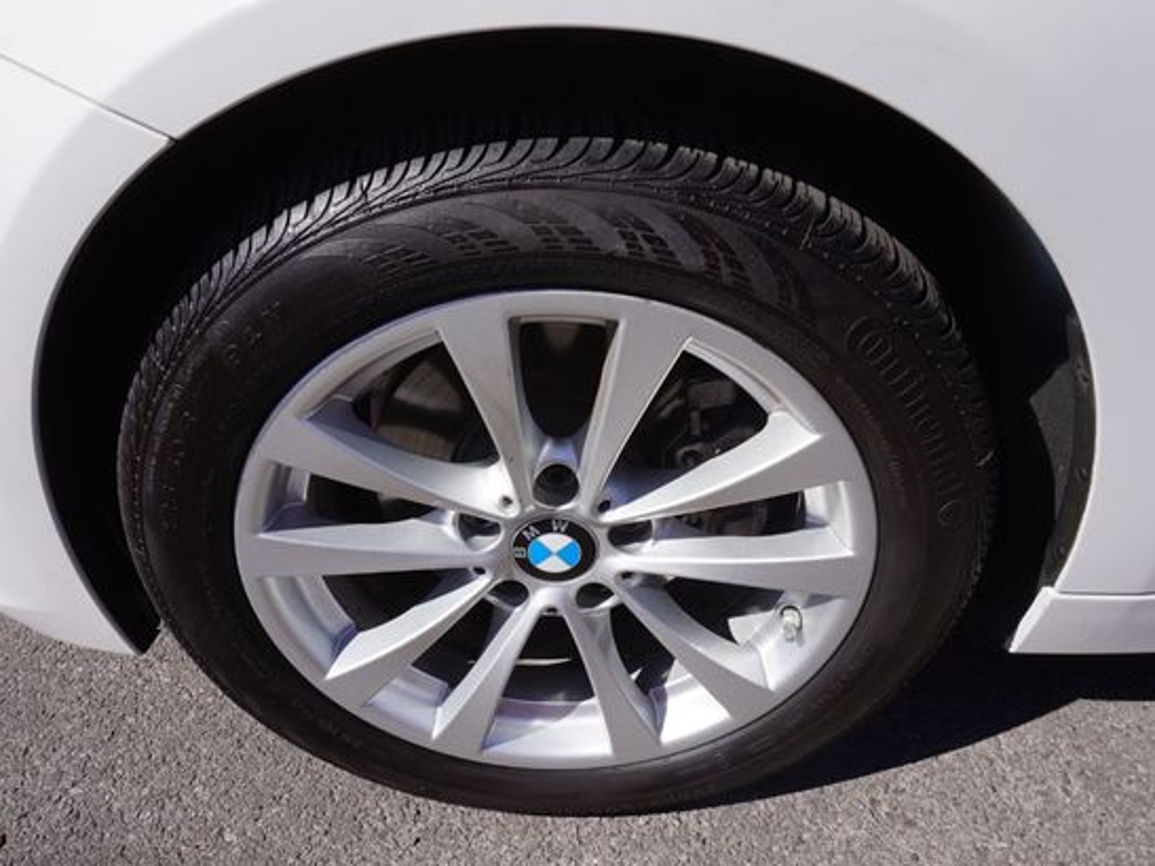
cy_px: 446
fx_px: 901
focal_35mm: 27
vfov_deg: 51.3
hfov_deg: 65.3
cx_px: 549
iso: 100
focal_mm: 16
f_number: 14
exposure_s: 1/100
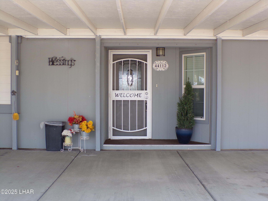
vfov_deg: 38.7
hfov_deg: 50.1
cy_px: 100
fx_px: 286
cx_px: 134
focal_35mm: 37
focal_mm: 6.6
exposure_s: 1/150
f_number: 3.3
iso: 80
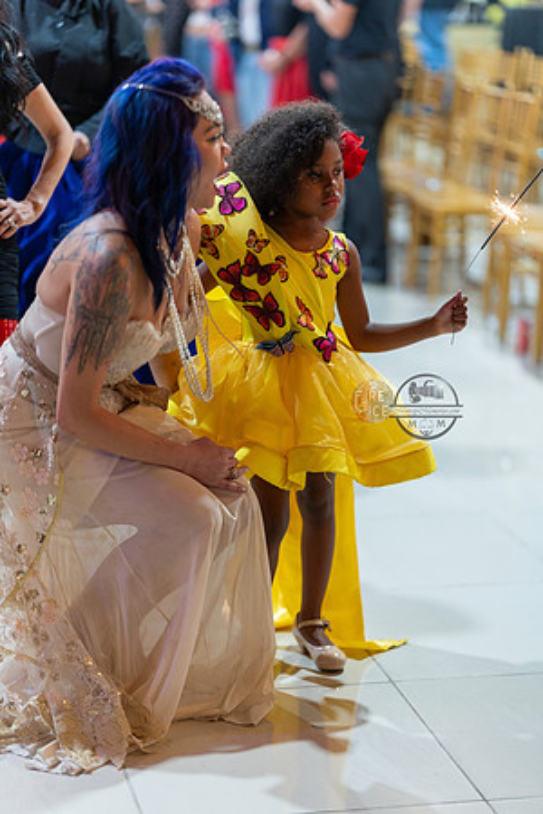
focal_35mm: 85
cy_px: 407
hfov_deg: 16.1
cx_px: 272
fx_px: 1923
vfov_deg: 23.9
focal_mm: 85
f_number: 1.4
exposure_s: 1/160
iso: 320
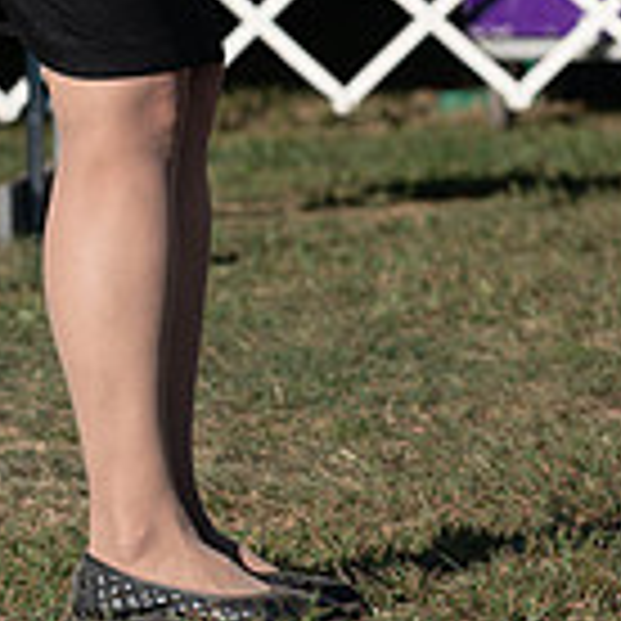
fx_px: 9884
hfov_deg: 3.6
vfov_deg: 3.6
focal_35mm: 487
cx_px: 943
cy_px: -81
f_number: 4.5
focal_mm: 117
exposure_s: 1/1250
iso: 125
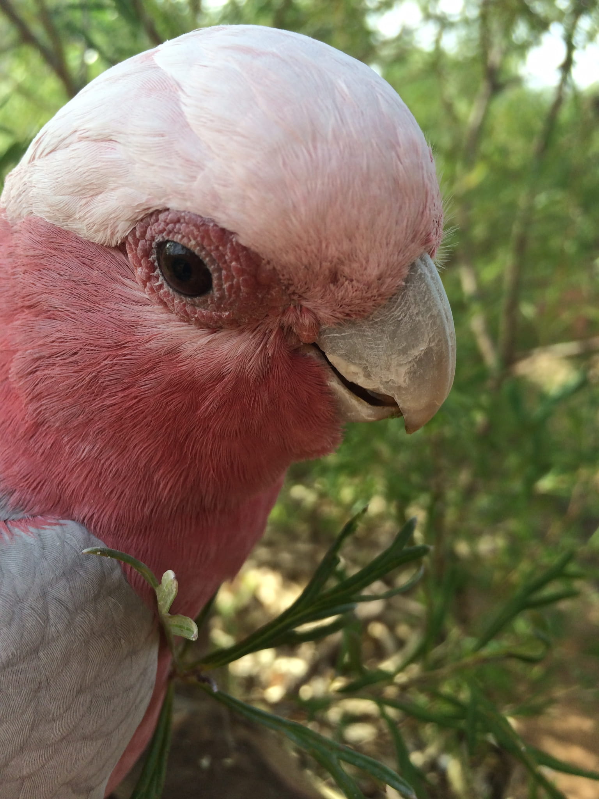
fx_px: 692
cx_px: 300
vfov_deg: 60.0
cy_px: 400
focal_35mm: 30
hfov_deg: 46.8
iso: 32
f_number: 2.2
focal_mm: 4.12
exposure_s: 1/351
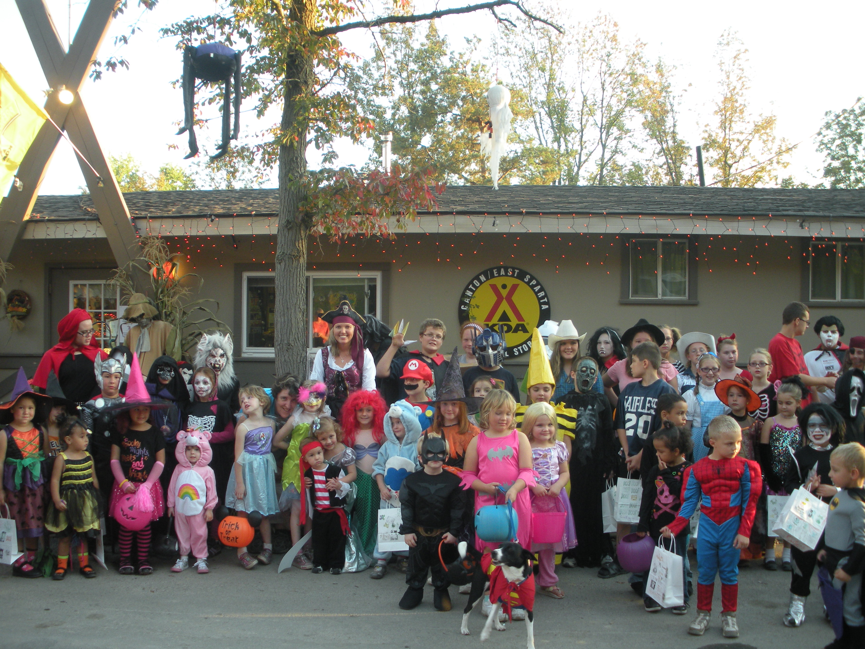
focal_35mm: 35
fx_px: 875
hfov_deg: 52.6
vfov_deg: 40.7
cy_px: 324
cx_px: 432
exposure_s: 1/61.2
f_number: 3.5
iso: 142
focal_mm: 6.3
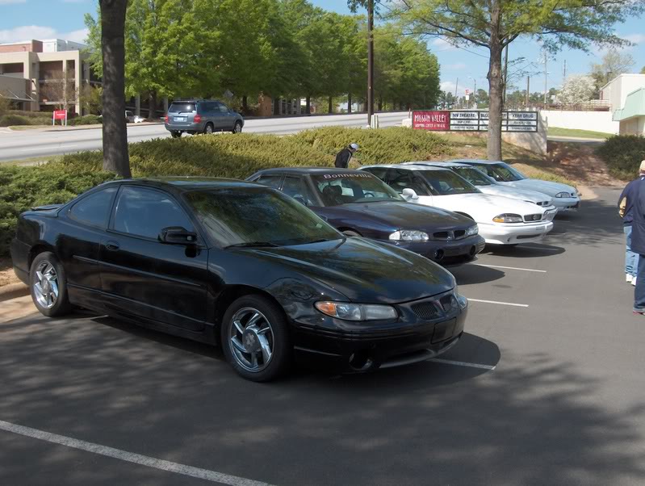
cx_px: 322
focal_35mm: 39
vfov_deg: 36.9
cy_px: 243
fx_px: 728
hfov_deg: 47.8
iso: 100
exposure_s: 1/442
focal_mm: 8
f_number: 4.8
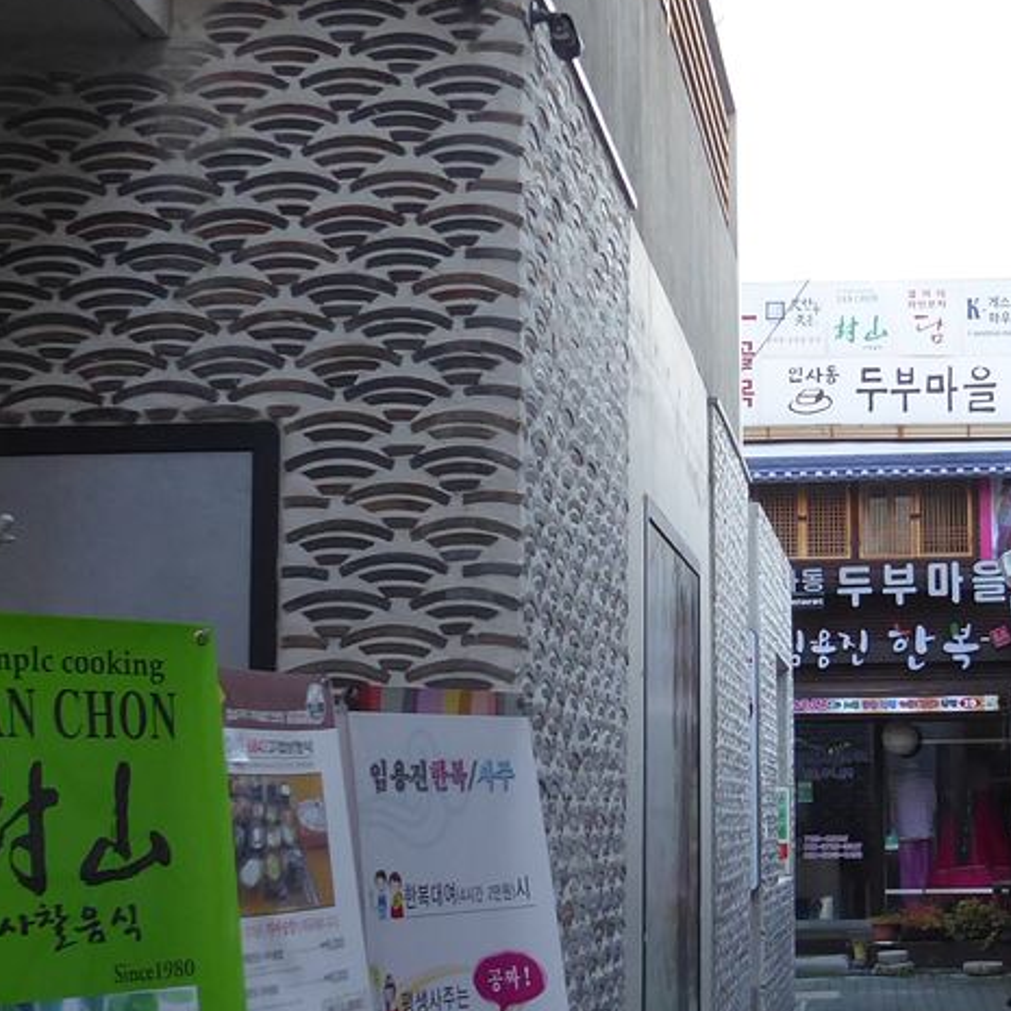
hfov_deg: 22.4
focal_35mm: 76
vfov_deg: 22.7
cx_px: 846
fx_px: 2511
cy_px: 594
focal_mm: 4.3
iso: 125
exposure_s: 1/60
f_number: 3.3
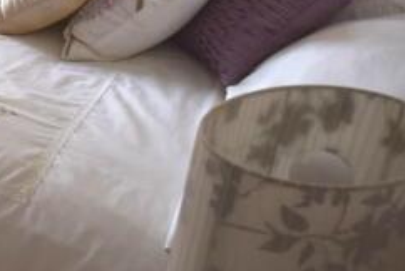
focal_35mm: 73
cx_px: -141
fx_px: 822
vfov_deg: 17.8
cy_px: -56
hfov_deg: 23.8
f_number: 5
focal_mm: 18
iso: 400
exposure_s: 1/100
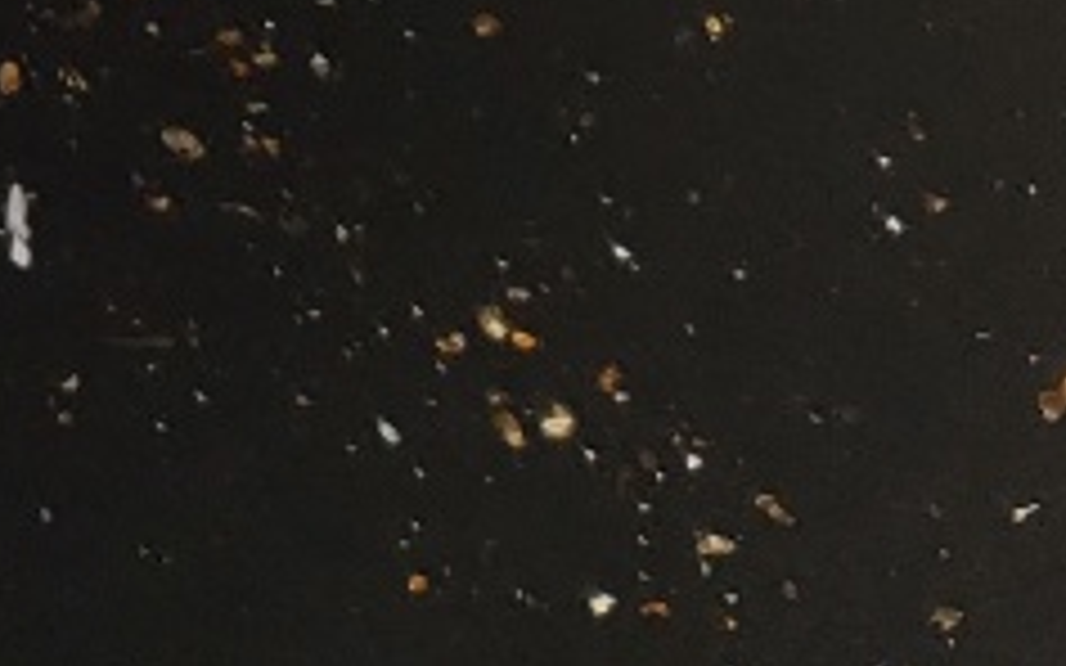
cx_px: -1349
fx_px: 5402
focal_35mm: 186
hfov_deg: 10.1
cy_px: -1656
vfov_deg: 6.2
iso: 50
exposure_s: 1/294
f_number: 1.5
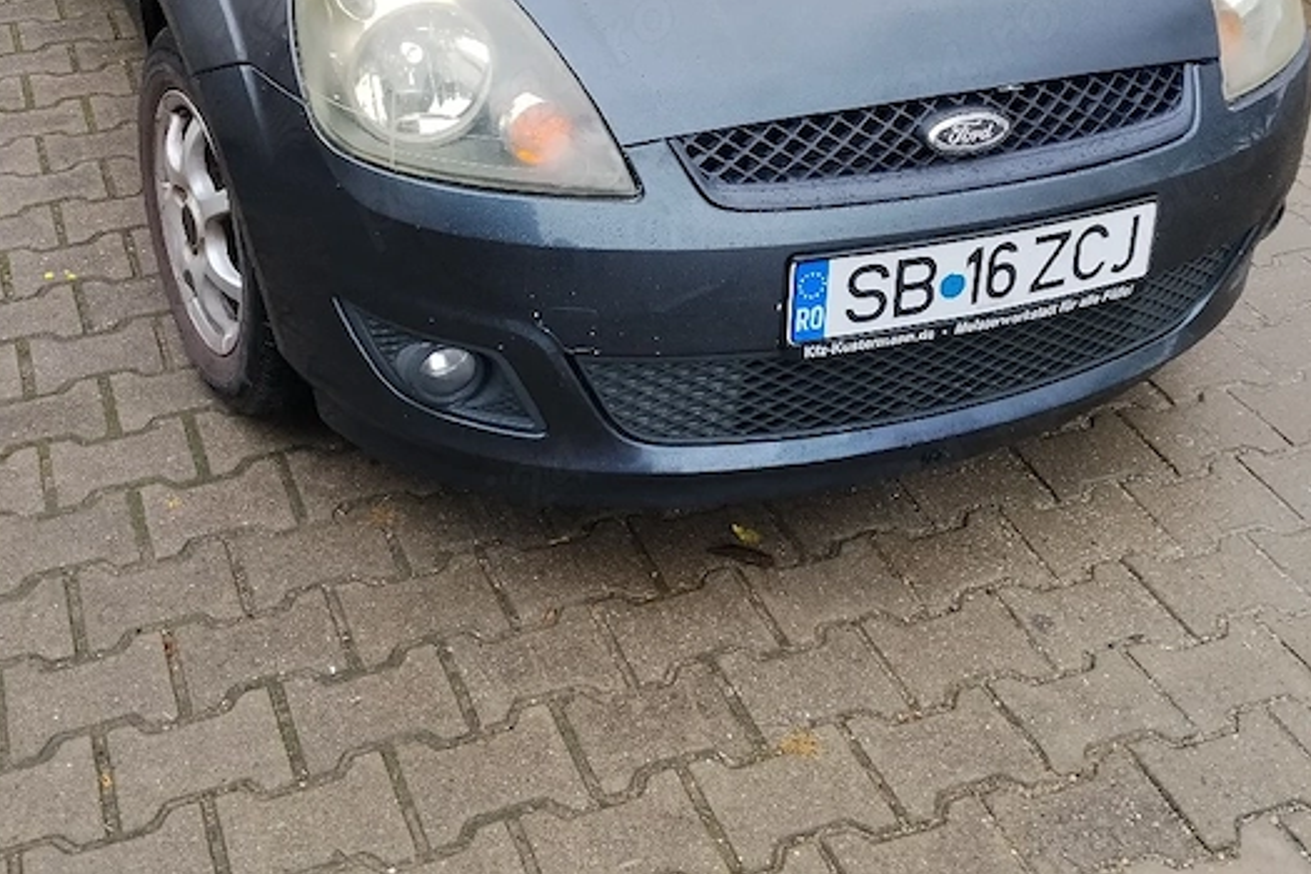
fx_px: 1675
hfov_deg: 42.7
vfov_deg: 28.6
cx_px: 612
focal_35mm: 46
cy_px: 175
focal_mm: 4.22
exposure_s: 1/100
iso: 64
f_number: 1.8
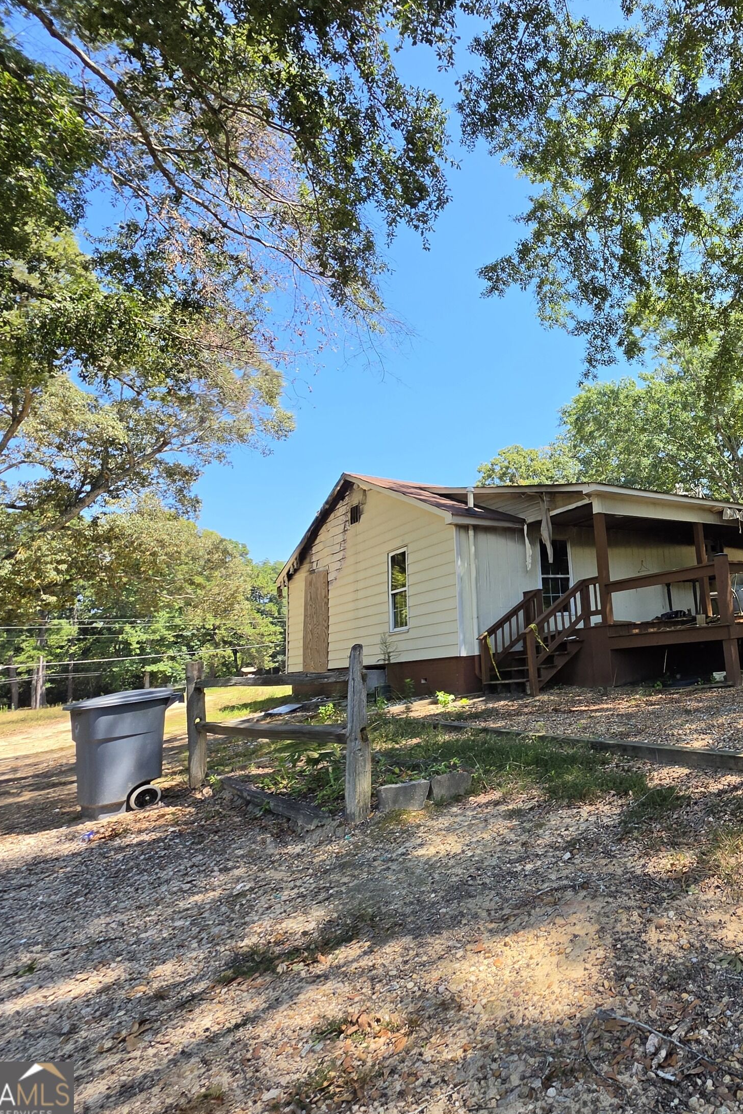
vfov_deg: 86.9
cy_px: 533
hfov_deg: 55.2
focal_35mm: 19
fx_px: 588
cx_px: 681
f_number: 1.9
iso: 32
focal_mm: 2.2
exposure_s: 1/773
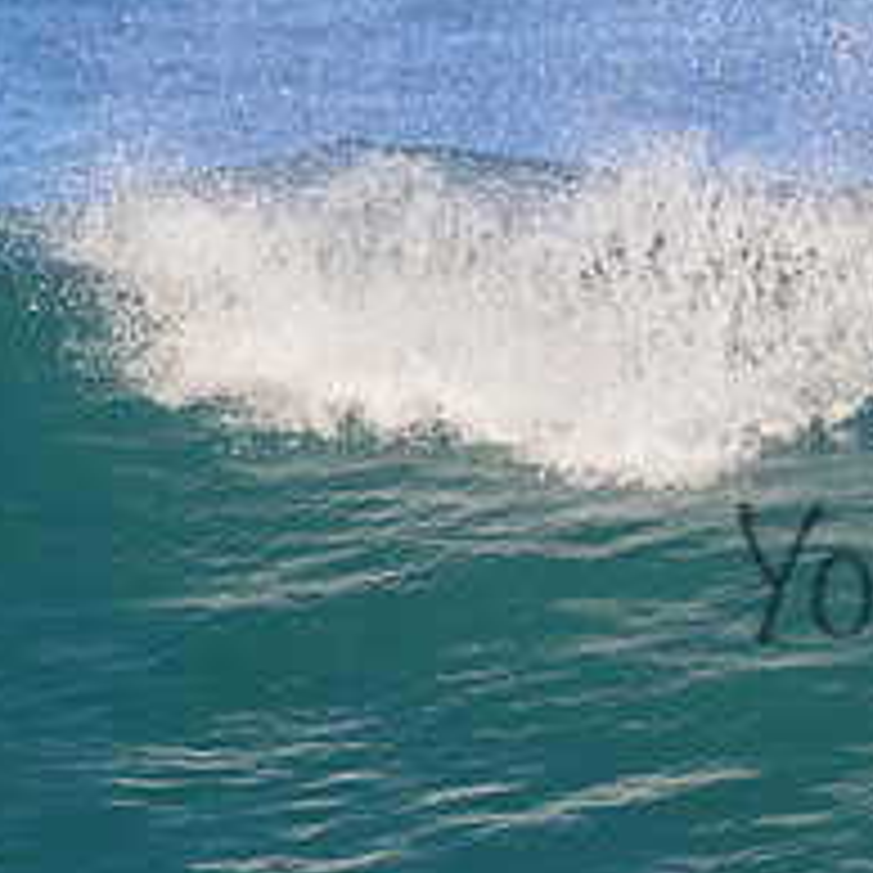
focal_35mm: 2037
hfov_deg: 0.9
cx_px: 1202
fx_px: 58121
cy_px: 533
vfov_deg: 0.9
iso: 2000
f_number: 11
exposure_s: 1/2000
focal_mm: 800
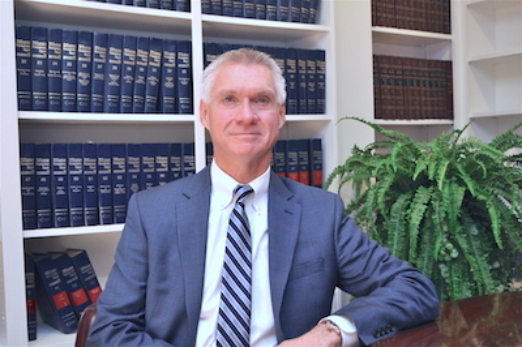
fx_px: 652
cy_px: 174
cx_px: 261
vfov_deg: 29.8
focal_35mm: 45
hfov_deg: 43.6
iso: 800
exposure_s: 1/60
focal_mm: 30
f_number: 4.5
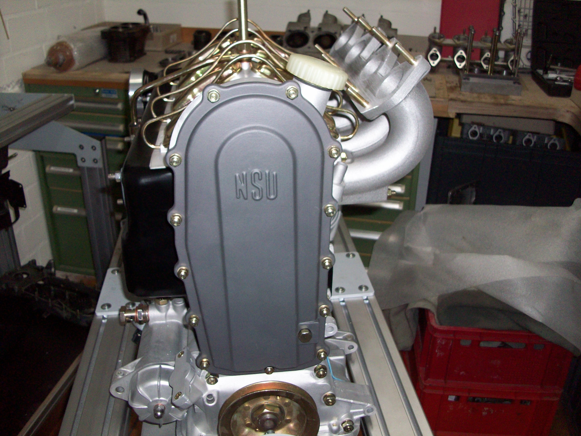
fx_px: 571
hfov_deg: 54.0
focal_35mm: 34
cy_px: 218
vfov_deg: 41.8
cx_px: 290
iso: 160
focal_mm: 5.7
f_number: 2.8
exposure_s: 1/60
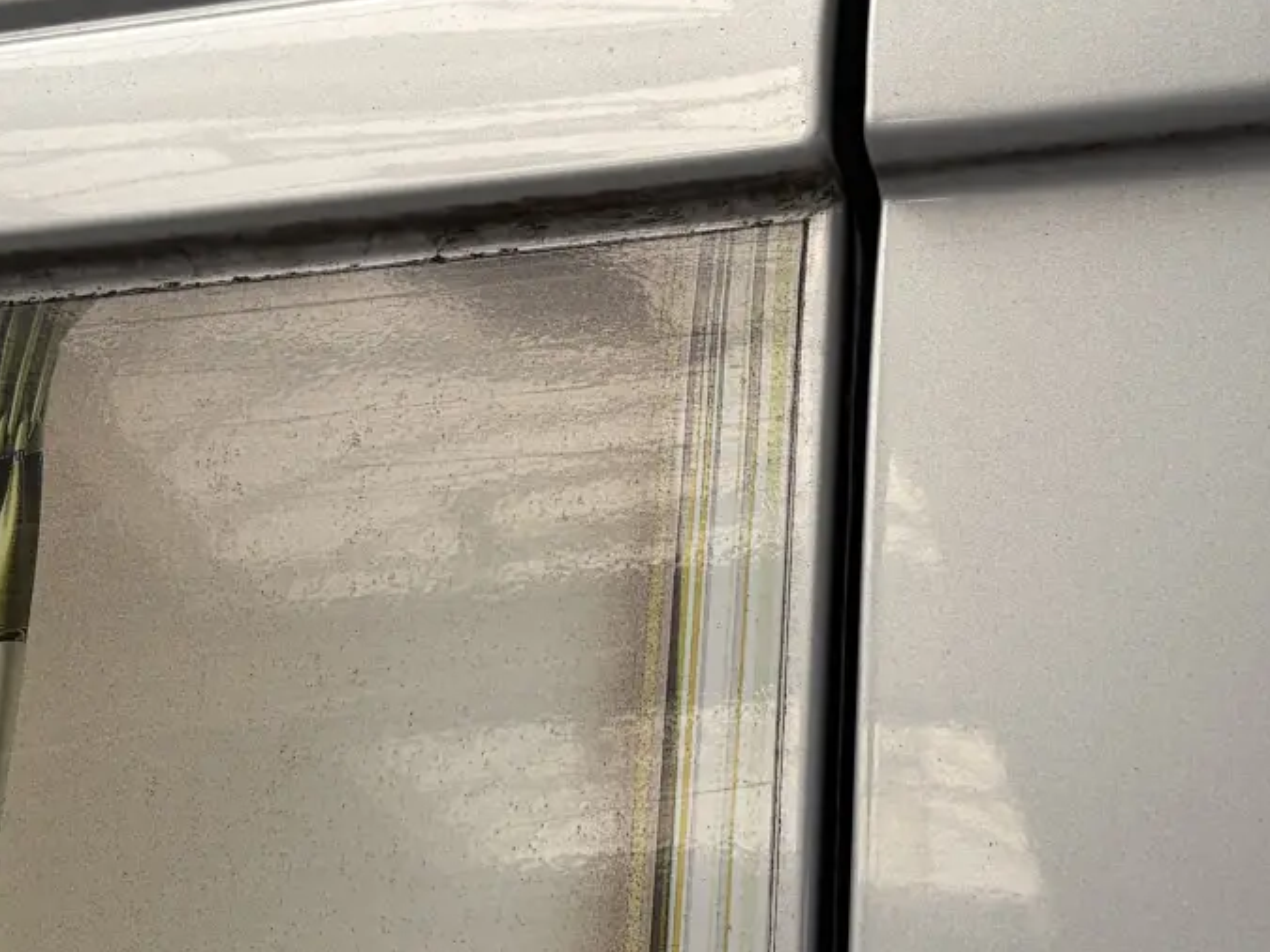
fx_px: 2714
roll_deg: -0.4
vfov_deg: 19.9
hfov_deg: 26.3
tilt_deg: +10.4
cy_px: 410
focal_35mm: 74
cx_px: 700
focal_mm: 5.96
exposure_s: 1/419
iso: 50
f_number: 1.6
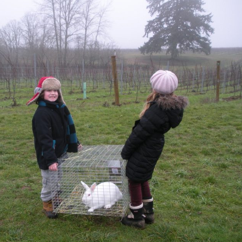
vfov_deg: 39.2
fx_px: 340
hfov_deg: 39.1
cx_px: 100
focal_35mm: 43
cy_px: 121
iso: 81
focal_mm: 6.3
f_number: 3.5
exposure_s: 1/59.8
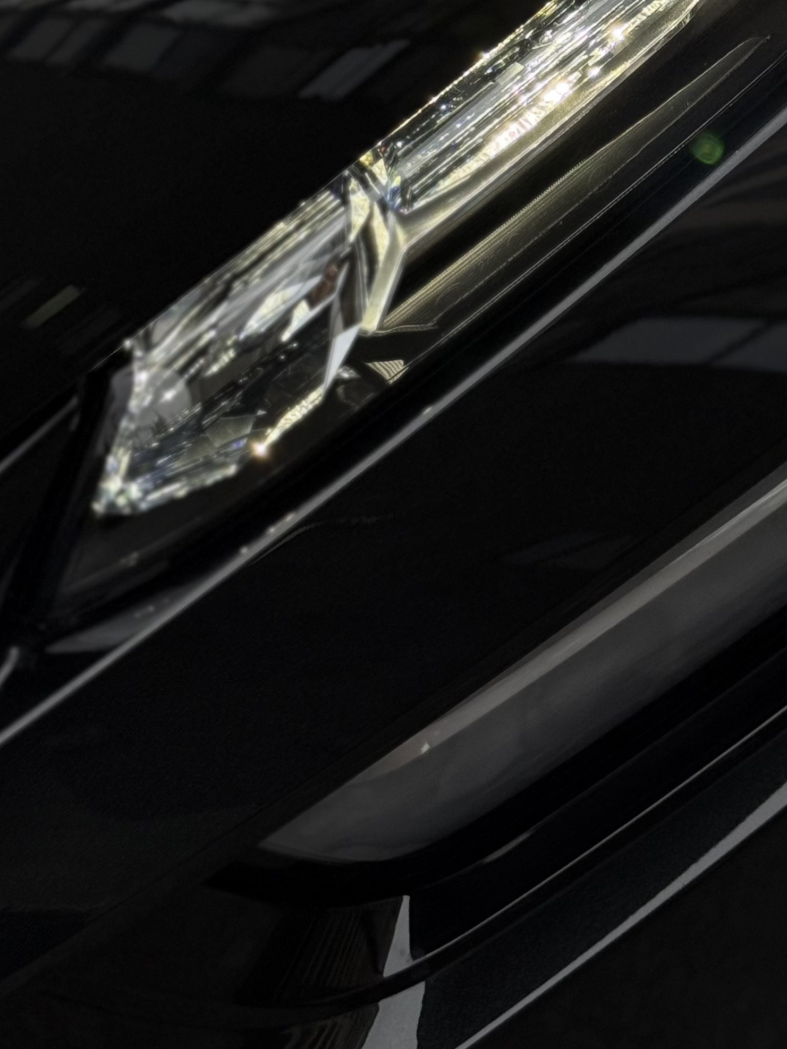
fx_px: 2971
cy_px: 50
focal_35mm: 98
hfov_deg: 14.9
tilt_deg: -41.0
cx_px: 709
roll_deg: +1.7
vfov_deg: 19.6
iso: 100
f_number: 1.78
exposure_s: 1/98
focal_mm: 6.76
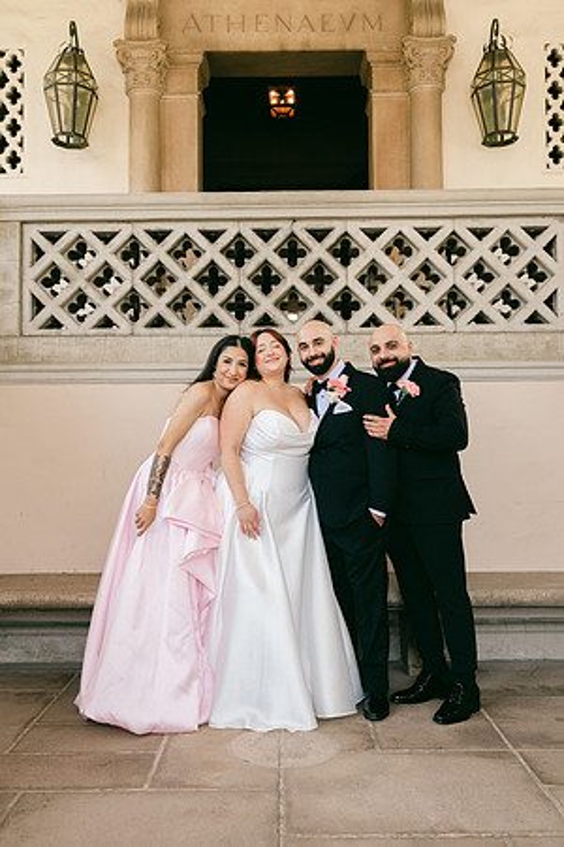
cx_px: 282
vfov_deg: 54.4
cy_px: 424
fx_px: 822
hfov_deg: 37.9
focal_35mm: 35
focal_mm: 35
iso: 160
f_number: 4
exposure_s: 1/160
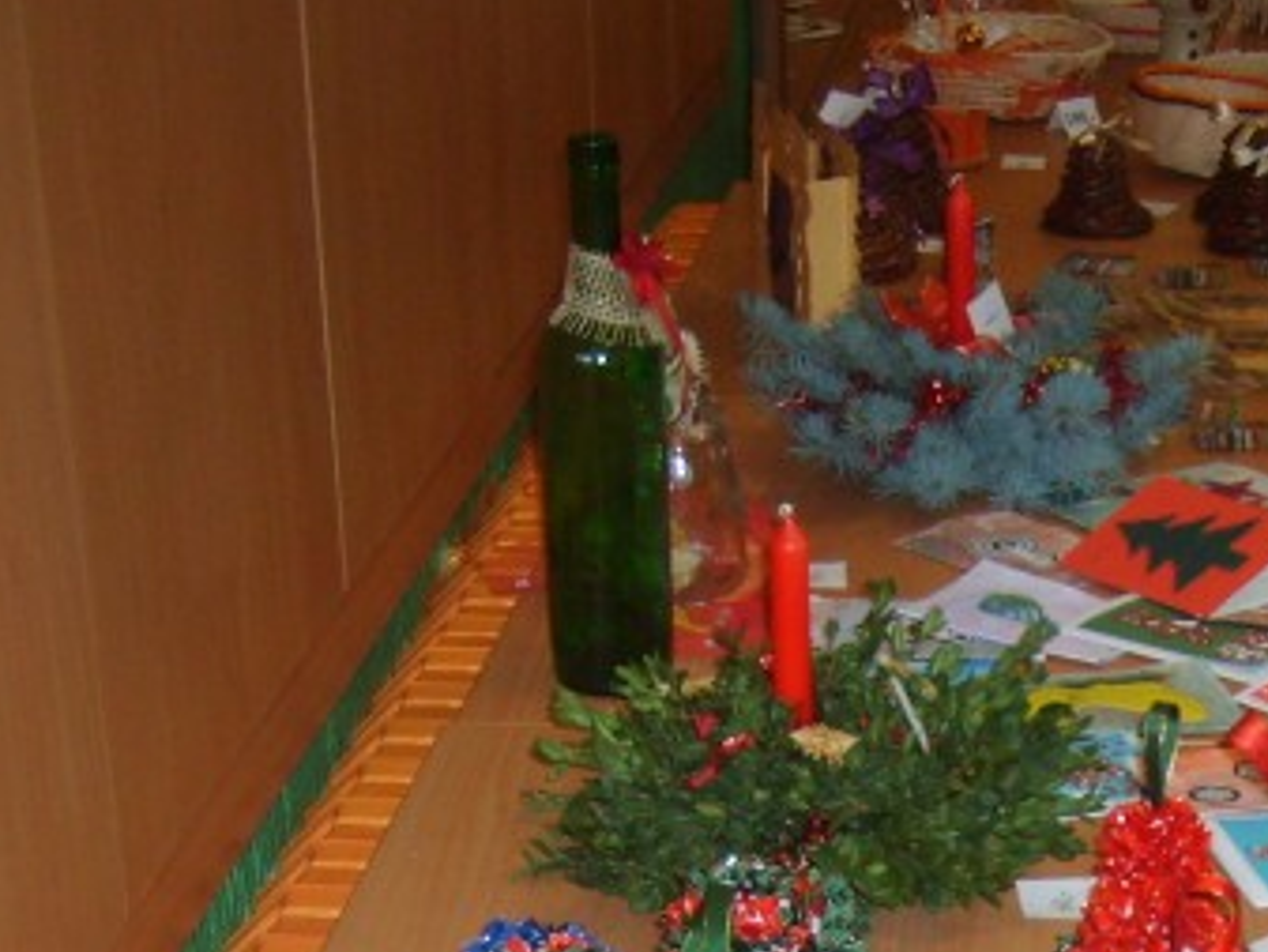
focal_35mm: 83
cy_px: 1057
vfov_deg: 17.2
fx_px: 3041
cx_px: 1230
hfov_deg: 22.7
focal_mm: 5.8
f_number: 2.8
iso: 100
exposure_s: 1/45
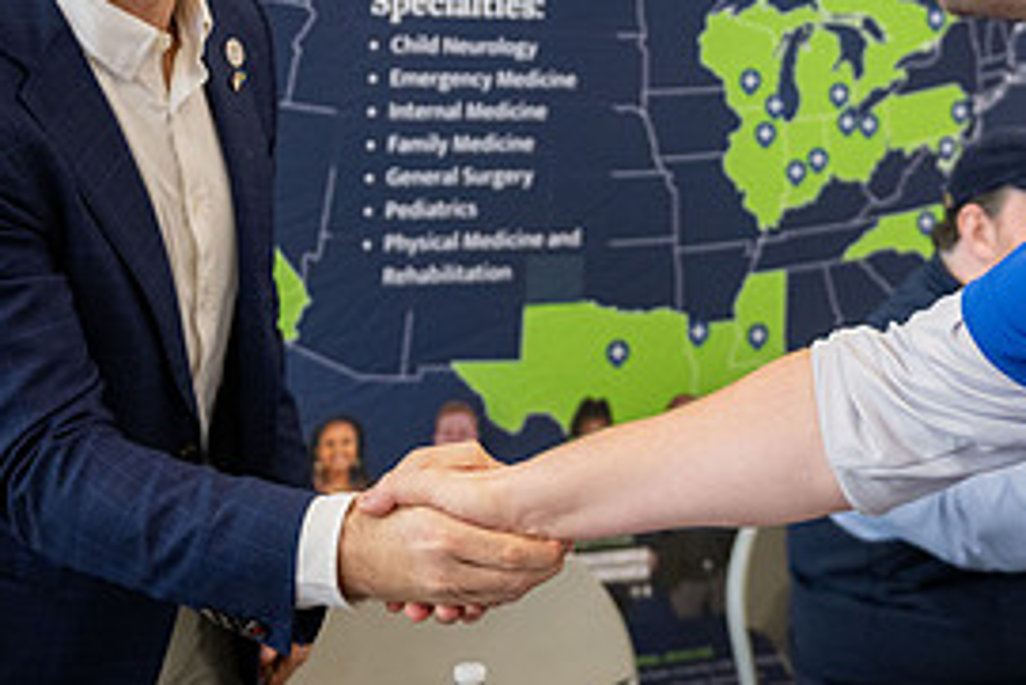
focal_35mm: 62
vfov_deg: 21.2
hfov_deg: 32.1
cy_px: 2
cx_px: 685
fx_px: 1768
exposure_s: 1/250
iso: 1600
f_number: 2.8
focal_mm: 29
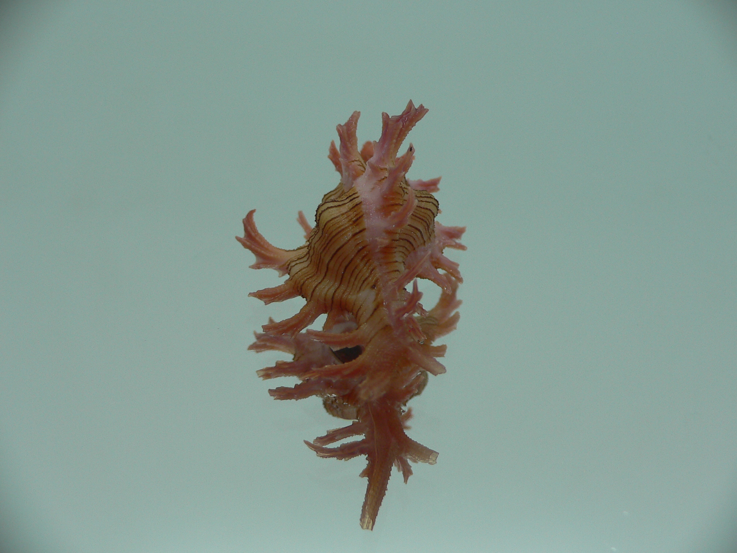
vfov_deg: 40.7
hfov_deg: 52.6
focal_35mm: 35
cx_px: 368
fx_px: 745
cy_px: 276
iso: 80
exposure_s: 1/60
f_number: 2.8
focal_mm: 4.6
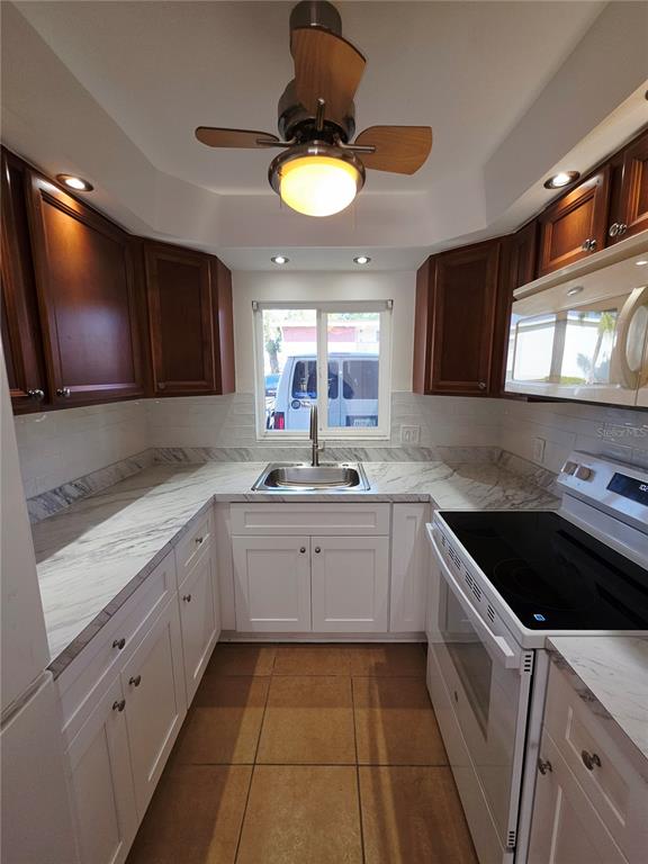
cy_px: 432
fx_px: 324
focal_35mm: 13
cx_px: 324
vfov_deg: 106.2
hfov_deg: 89.9
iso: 20
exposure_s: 1/60.2
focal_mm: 2.2
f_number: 1.9
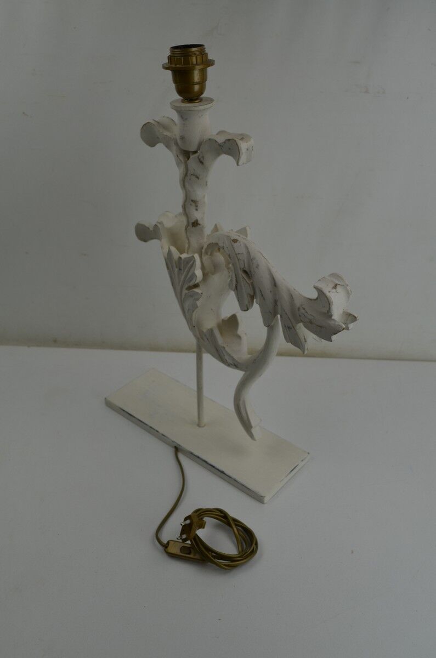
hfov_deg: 36.7
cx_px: 218
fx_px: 657
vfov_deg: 53.2
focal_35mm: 36
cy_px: 329
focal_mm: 24
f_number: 6.3
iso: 200
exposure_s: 1/160
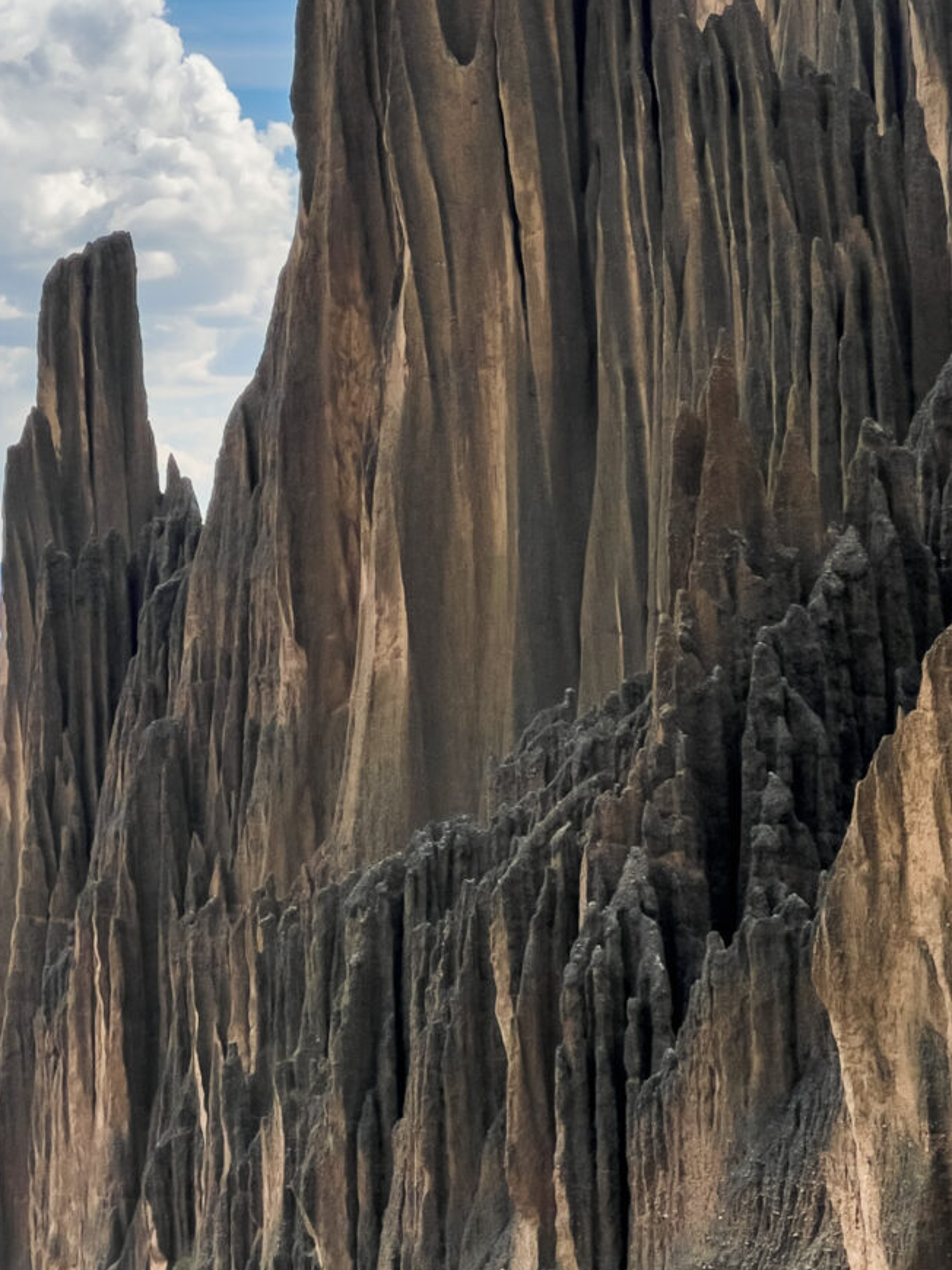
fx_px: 4989
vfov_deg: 14.5
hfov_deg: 10.9
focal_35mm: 136
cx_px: 251
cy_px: 591
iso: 32
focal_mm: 9
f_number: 2.8
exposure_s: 1/630
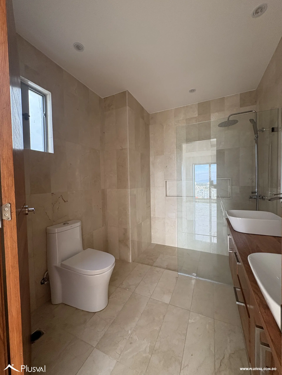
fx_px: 152
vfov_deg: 102.1
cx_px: 141
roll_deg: +1.3
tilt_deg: -1.9
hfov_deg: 85.7
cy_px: 188
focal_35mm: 14
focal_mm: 2.22
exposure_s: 1/70
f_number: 2.2
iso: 200
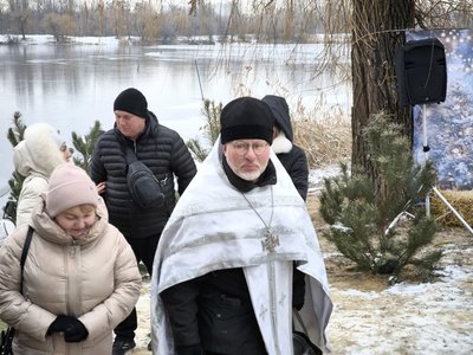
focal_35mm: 50
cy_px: 178
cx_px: 236
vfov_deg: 29.1
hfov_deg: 38.2
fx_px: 683
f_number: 1.9
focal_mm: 7.1
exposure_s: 1/100
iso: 125
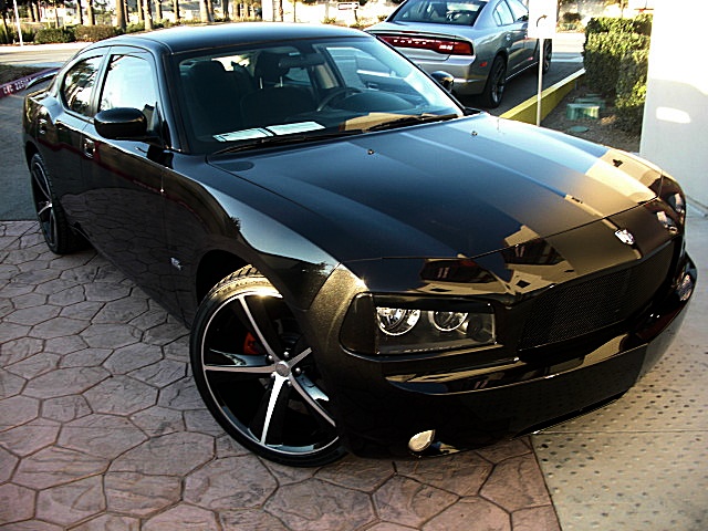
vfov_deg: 39.7
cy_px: 266
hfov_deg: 51.4
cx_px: 354
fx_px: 736
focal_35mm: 36
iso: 50
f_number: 2.8
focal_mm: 6.3
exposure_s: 1/60
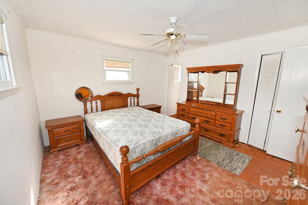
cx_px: 154
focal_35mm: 14
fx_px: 120
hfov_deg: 104.3
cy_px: 102
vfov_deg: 81.1
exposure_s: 1/60
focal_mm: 14
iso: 320
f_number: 4
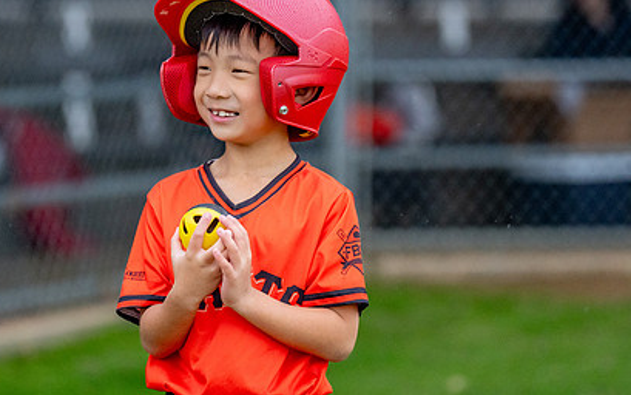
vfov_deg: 5.2
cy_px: 155
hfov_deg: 8.3
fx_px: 4370
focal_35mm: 254
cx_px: 232
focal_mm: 146
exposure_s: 1/1250
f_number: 2.8
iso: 2500
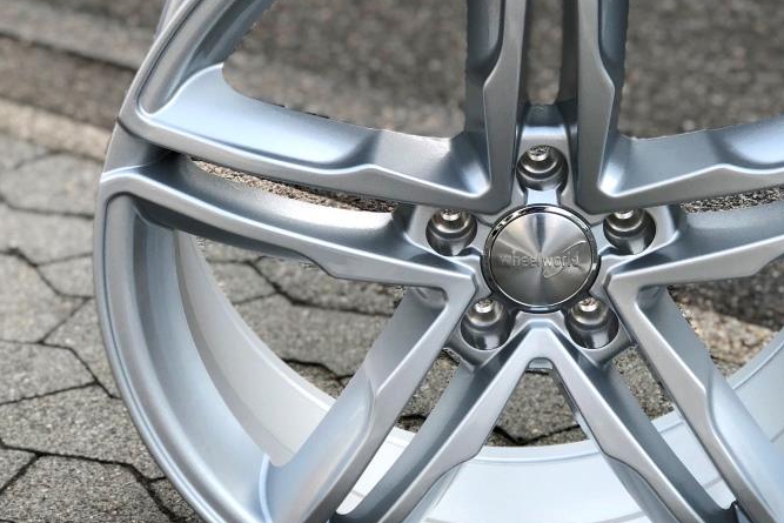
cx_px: 582
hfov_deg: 22.2
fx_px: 1982
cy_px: 237
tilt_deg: -26.7
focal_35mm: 91
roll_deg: +0.1
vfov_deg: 15.0
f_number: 2.8
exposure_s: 1/159
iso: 20
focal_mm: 6.6
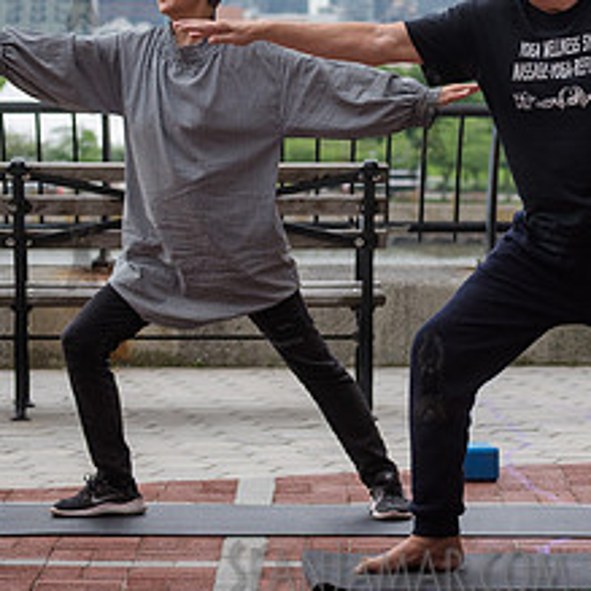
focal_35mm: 188
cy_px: 113
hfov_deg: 9.3
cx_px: 409
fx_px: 3631
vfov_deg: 9.3
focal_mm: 80
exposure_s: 1/640
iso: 400
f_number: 4.5
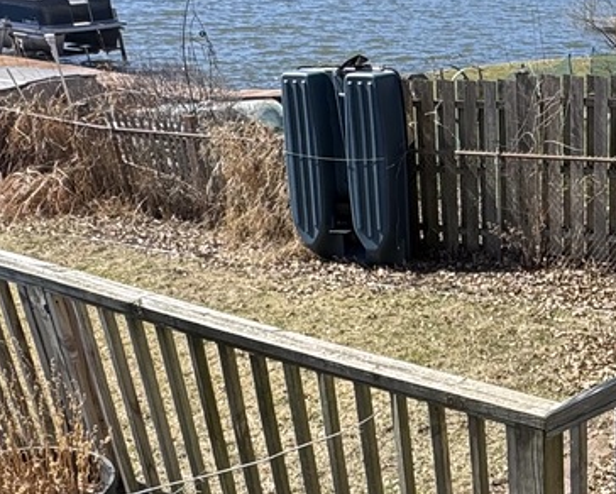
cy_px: 445
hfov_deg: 30.2
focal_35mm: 54
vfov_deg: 27.2
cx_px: 718
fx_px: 986
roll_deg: -5.0
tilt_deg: -28.4
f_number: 2.2
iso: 40
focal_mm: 2.22
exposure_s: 1/804
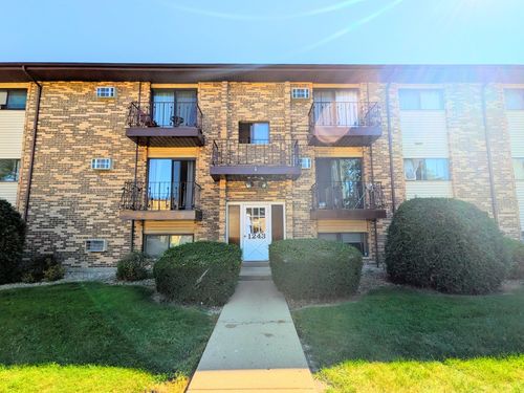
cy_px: 196
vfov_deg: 85.7
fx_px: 212
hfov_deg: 102.1
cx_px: 262
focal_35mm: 14
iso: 46
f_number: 2.2
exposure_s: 1/1783
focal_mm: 1.85
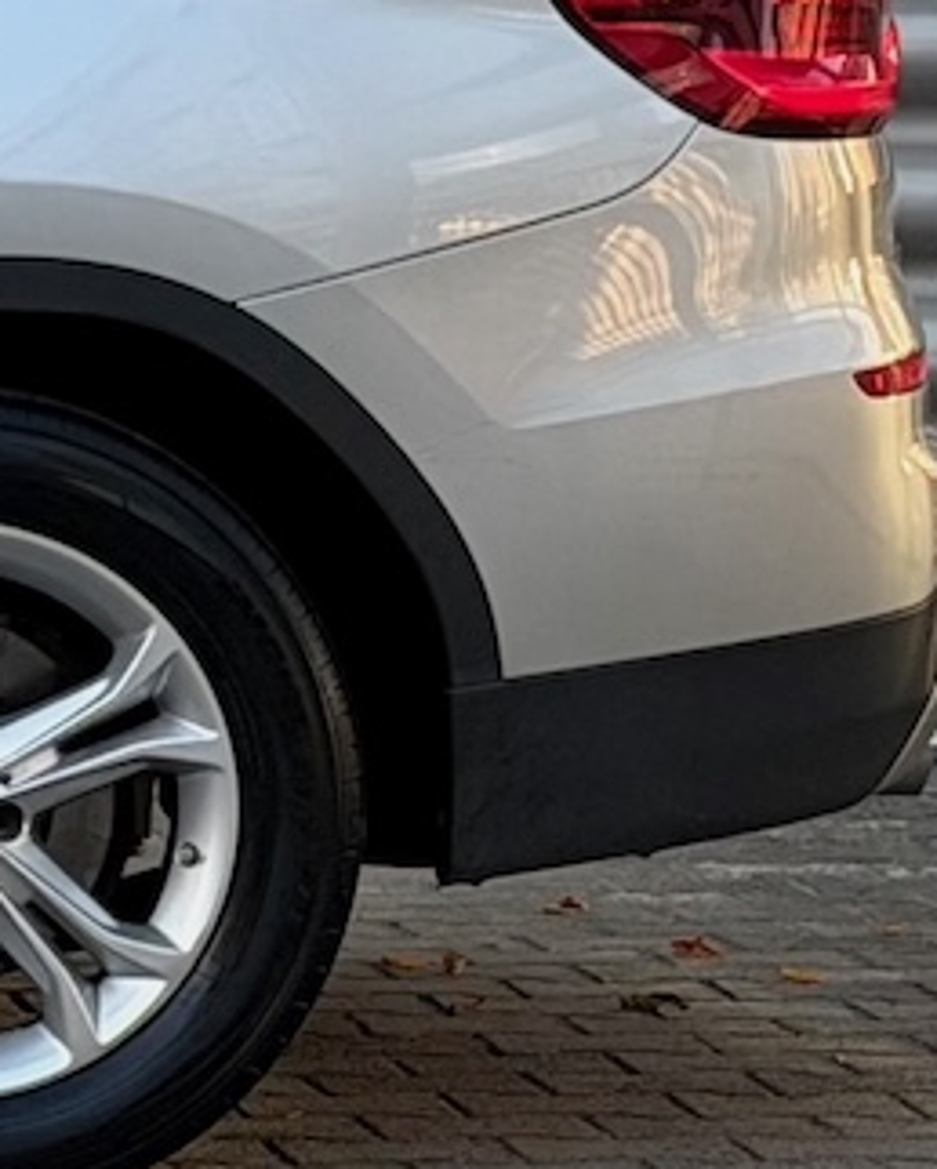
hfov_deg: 6.6
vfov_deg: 8.8
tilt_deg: -2.9
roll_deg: +0.3
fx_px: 7550
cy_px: 89
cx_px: -1660
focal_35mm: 218
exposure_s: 1/261
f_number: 1.78
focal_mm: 6.76
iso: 64
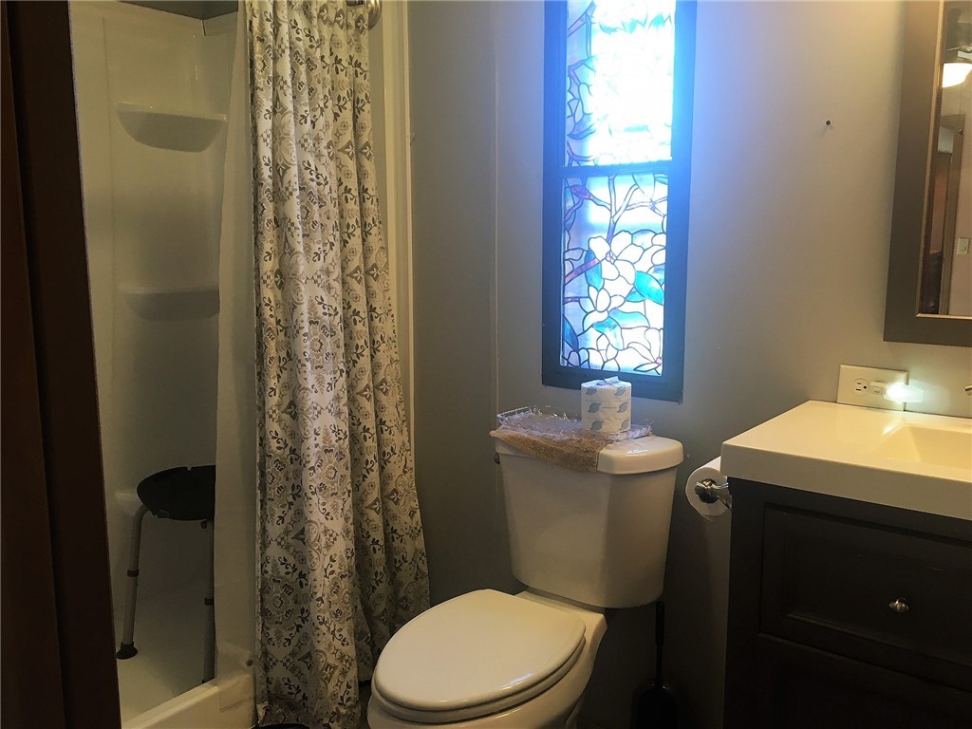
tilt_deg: -8.7
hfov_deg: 61.7
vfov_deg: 48.2
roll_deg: +0.1
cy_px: 364
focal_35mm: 29
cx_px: 486
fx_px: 814
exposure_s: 1/30
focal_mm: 4.15
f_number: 2.2
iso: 50
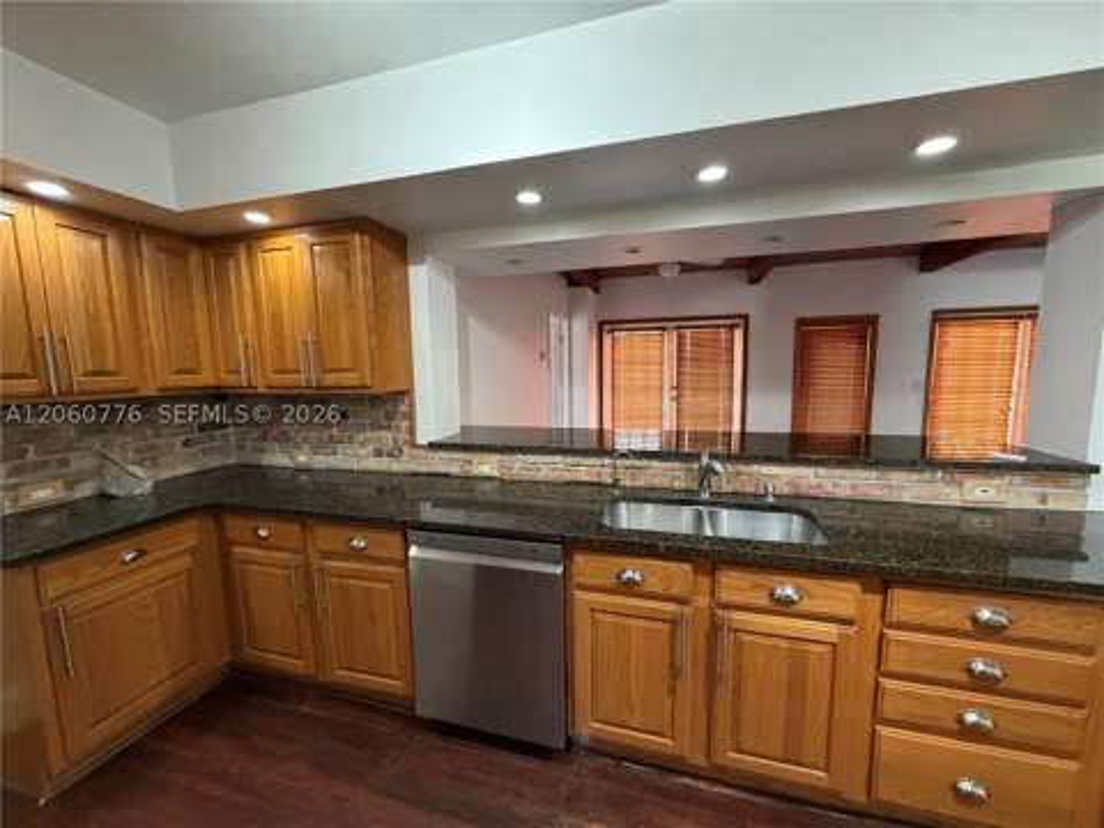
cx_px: 552
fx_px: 446
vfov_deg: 85.7
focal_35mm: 14
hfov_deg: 102.1
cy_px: 414
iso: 500
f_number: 2.2
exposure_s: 1/60
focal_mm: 2.22
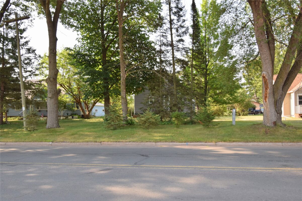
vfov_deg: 43.6
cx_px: 151
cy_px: 100
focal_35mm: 30
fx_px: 252
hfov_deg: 61.9
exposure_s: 1/200
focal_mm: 20
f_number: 9
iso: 320
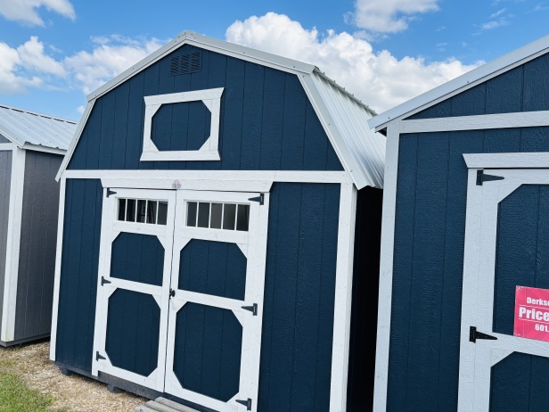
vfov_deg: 51.4
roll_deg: -2.9
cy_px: 202
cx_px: 282
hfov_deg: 65.3
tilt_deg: +0.5
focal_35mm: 27
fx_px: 428
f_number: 1.6
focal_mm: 5.96
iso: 50
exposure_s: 1/2024
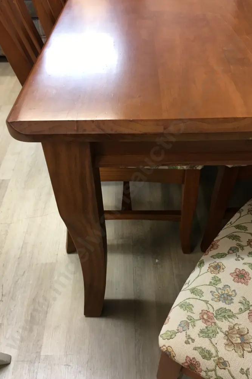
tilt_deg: -42.2
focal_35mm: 31
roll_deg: +0.7
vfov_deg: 60.3
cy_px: 194
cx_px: 127
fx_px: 325
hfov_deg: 42.3
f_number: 2.2
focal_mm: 4.15
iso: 40
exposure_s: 1/17
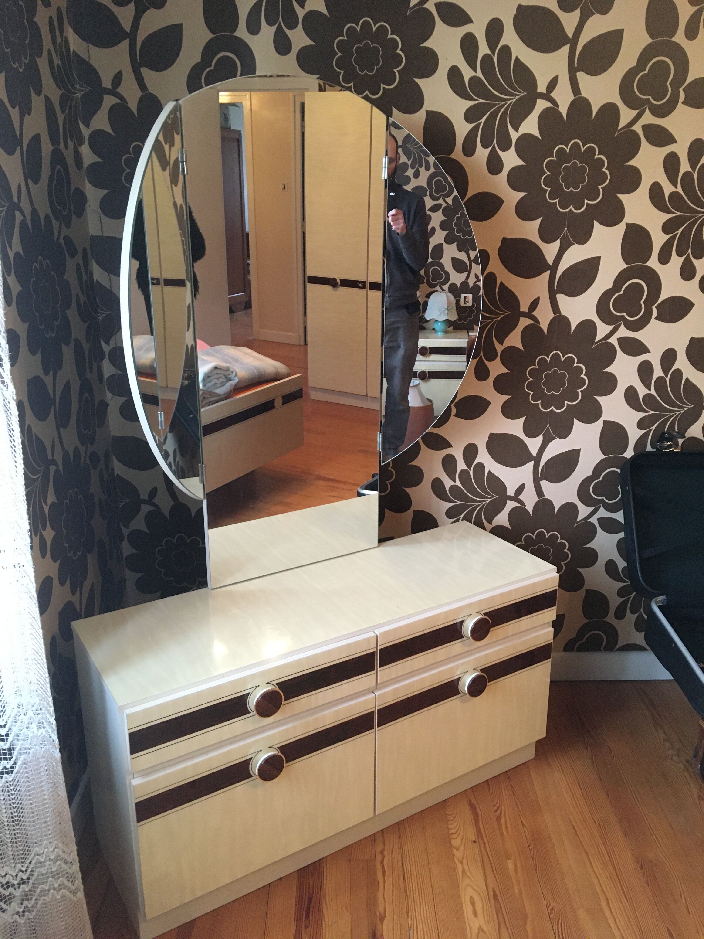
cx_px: 352
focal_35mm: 29
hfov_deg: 48.2
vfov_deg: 61.7
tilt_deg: -19.6
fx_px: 786
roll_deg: -1.6
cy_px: 470
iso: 200
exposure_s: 1/33
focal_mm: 4.15
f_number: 2.2
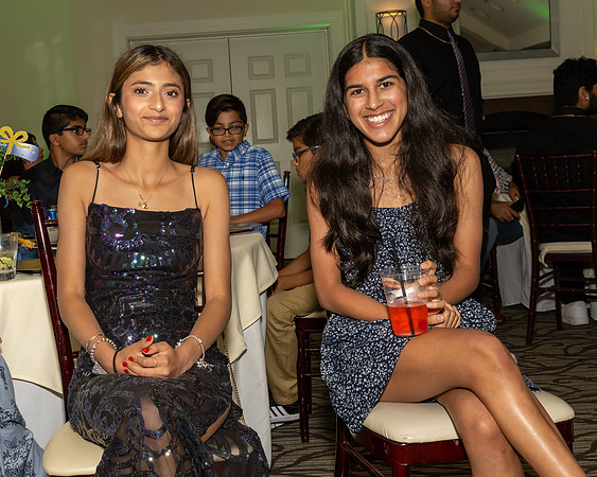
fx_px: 907
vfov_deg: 29.4
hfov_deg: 36.3
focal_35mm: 51
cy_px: 206
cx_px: 232
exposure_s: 1/250
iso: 800
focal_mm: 26
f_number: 7.1
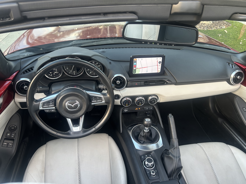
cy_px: 92
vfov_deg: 53.1
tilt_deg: -32.7
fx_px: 185
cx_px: 123
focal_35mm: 26
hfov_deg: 67.3
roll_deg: -2.1
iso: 80
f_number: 1.5
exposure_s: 1/98
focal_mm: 5.7
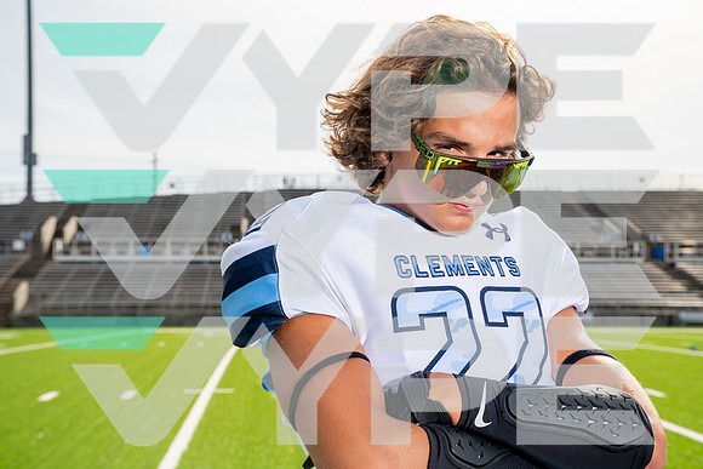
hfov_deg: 36.9
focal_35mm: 54
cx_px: 352
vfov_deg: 25.1
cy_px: 234
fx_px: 1055
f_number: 8
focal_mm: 54
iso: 100
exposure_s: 1/250
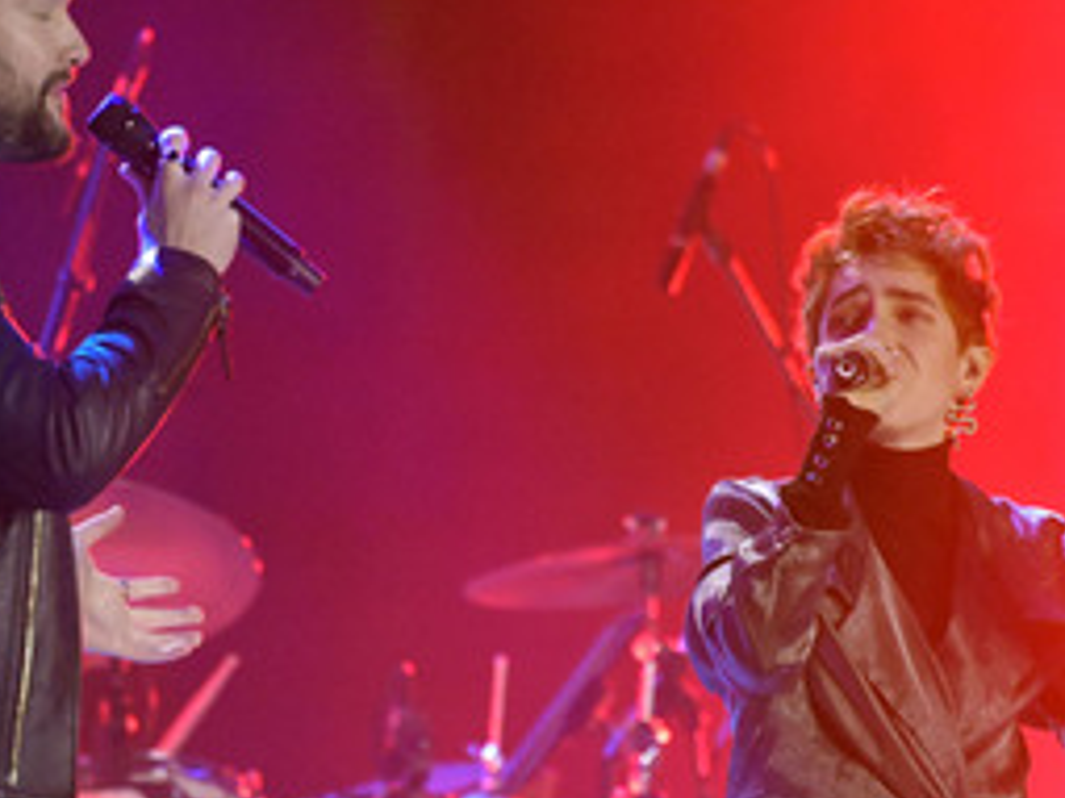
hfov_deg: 2.8
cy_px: 439
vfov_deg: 2.1
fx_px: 21434
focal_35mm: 697
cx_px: 474
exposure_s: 1/500
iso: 12800
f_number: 5.6
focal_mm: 410
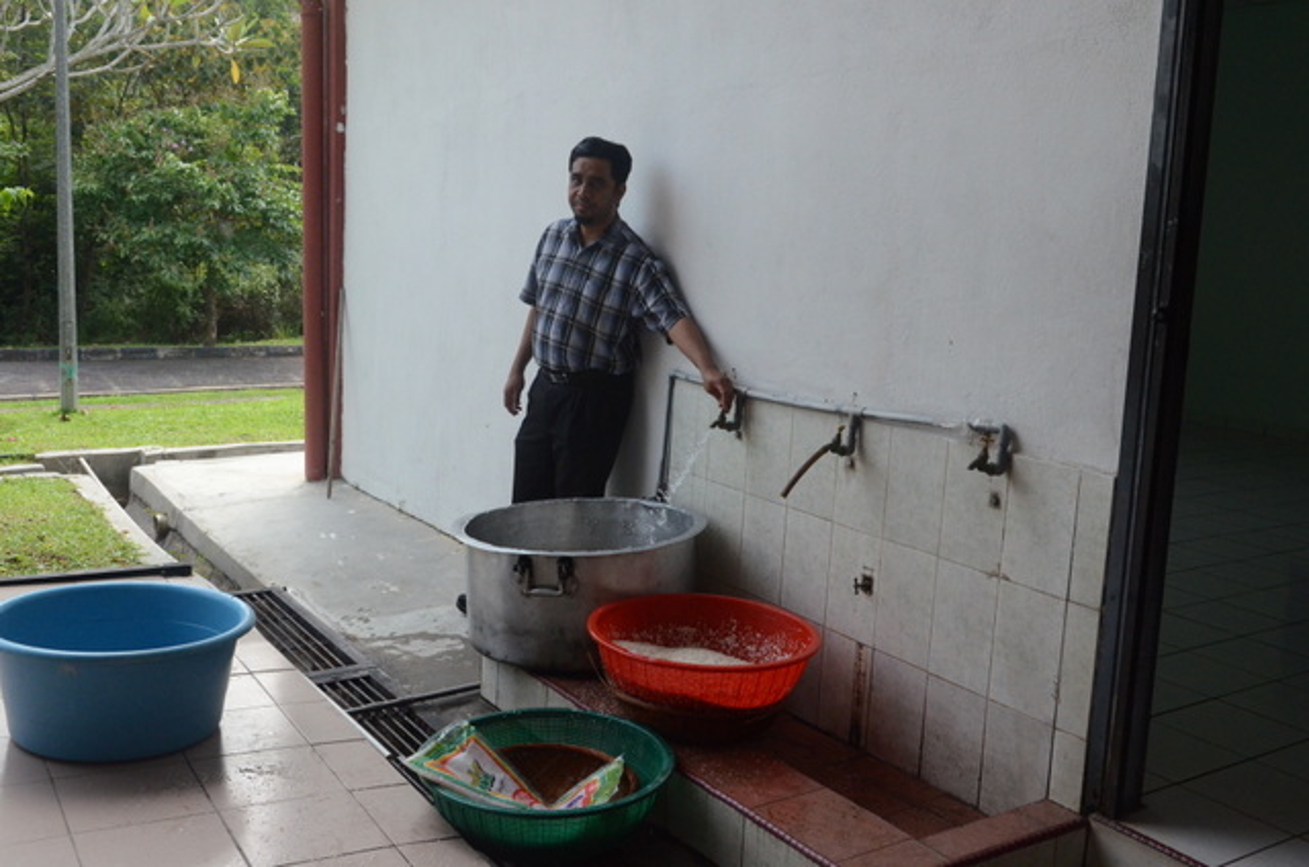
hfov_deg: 55.2
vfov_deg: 38.2
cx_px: 654
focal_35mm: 34
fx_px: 1252
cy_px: 434
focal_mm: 23
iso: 2000
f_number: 6.3
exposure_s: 1/2000
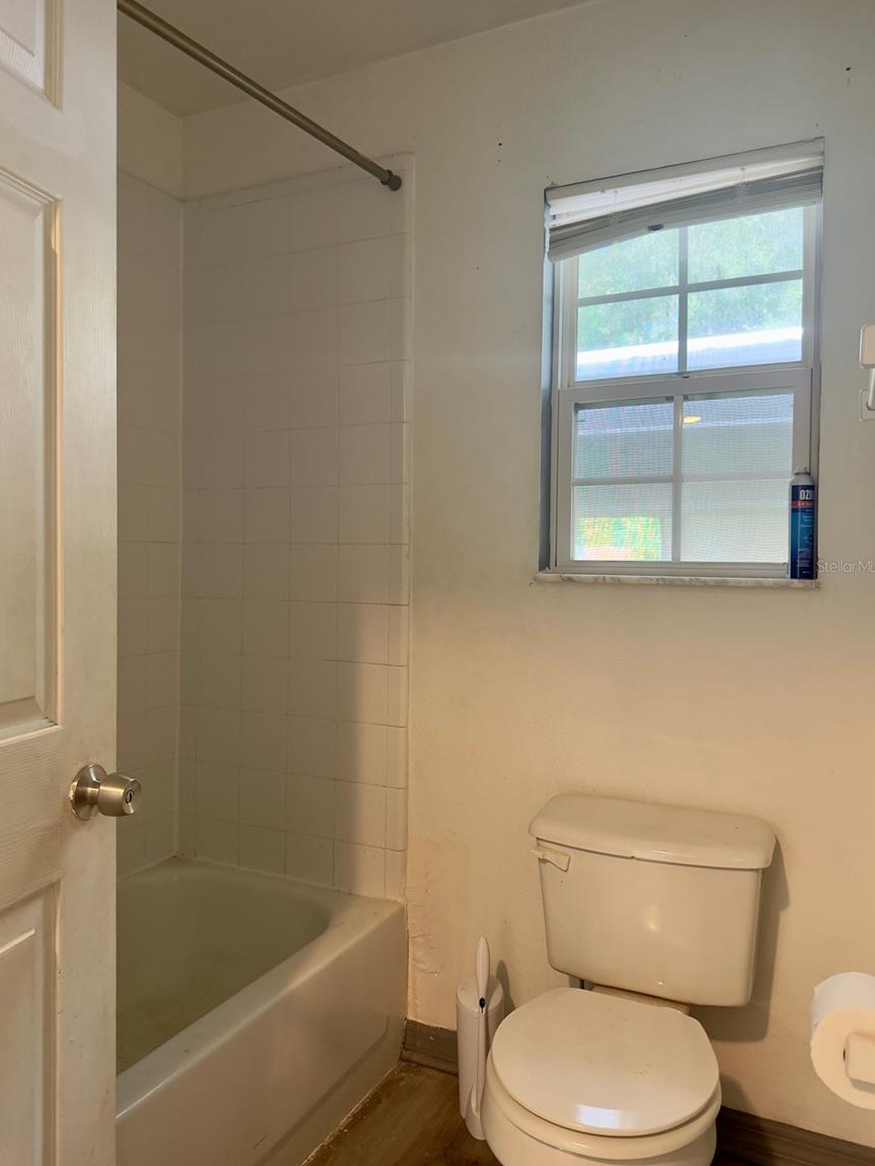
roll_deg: +0.1
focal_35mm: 25
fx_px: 843
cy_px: 566
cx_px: 432
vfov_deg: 69.4
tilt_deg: -1.2
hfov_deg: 54.9
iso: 400
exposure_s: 1/60
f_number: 1.78
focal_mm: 6.76
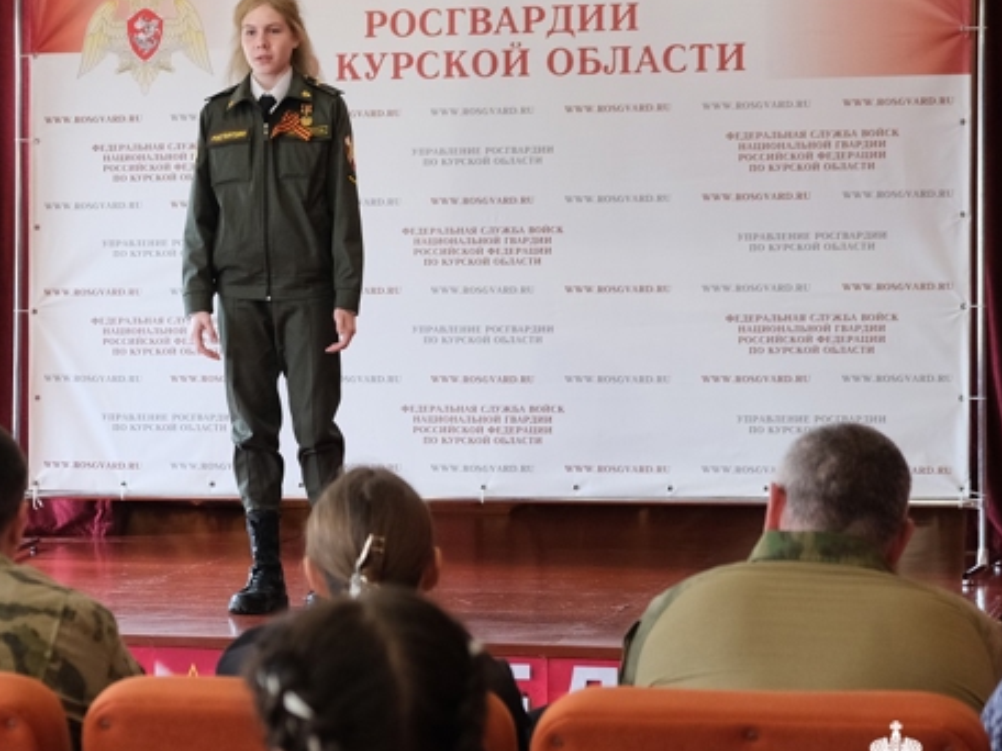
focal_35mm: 120
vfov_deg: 12.3
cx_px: 225
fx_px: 3474
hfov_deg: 16.3
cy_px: 439
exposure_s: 1/60
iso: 1600
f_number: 4
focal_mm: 50.5
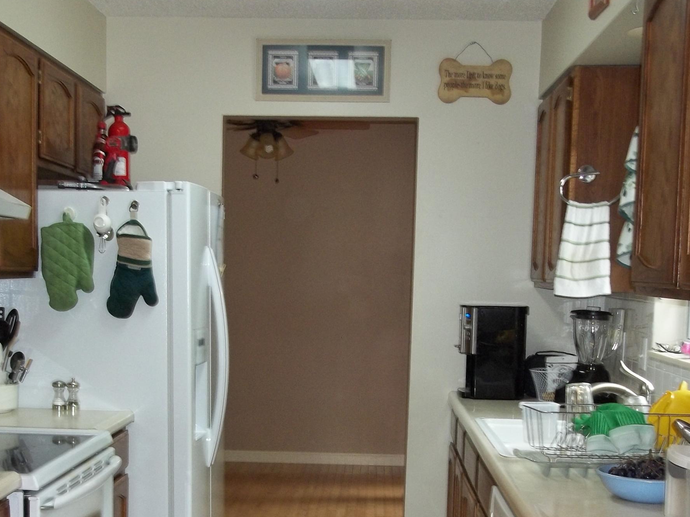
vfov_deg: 26.5
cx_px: 309
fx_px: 1076
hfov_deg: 35.5
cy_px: 419
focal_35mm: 54
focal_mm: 5.7
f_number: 2.9
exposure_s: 1/30
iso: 160
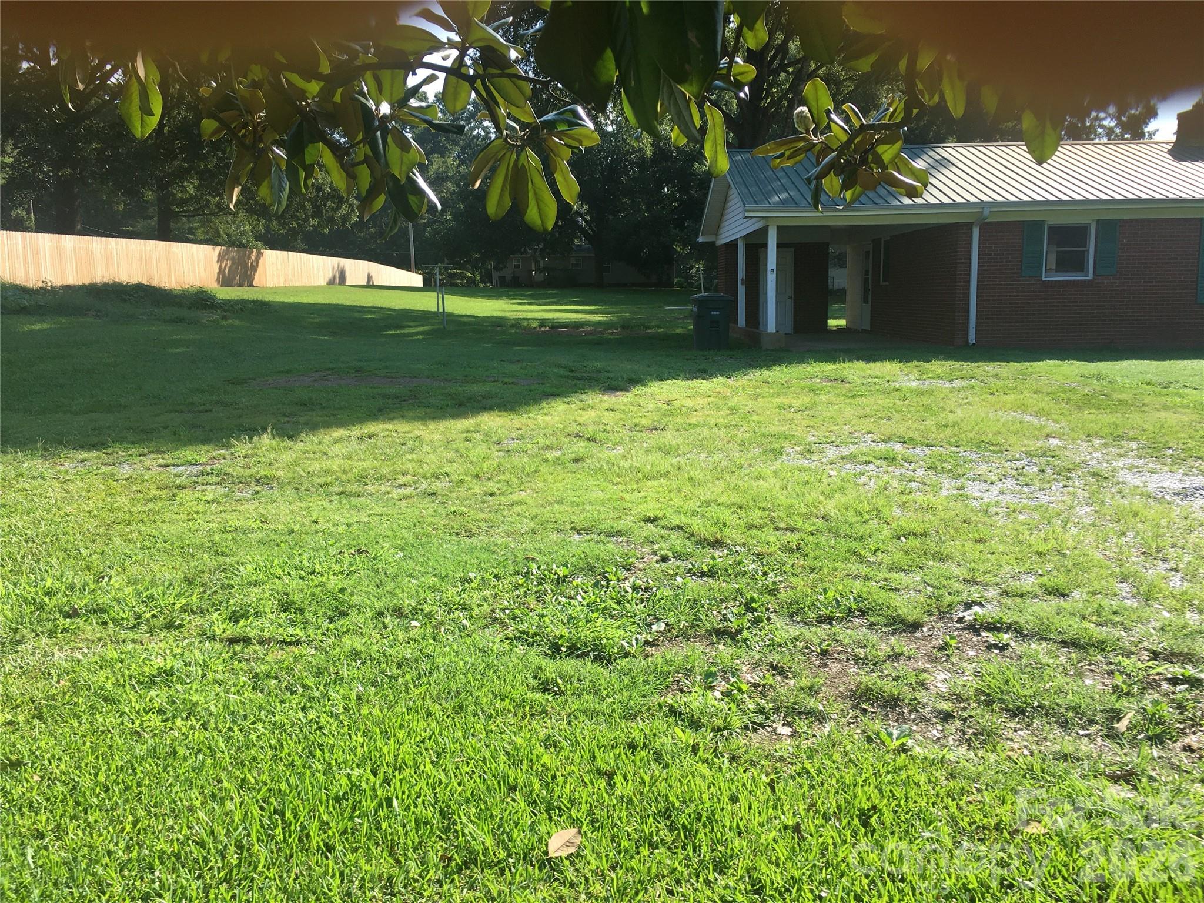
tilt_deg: -5.0
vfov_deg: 48.2
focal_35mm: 29
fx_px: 1009
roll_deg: +1.8
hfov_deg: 61.7
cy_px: 452
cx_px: 602
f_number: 2.2
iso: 25
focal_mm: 4.15
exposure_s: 1/527
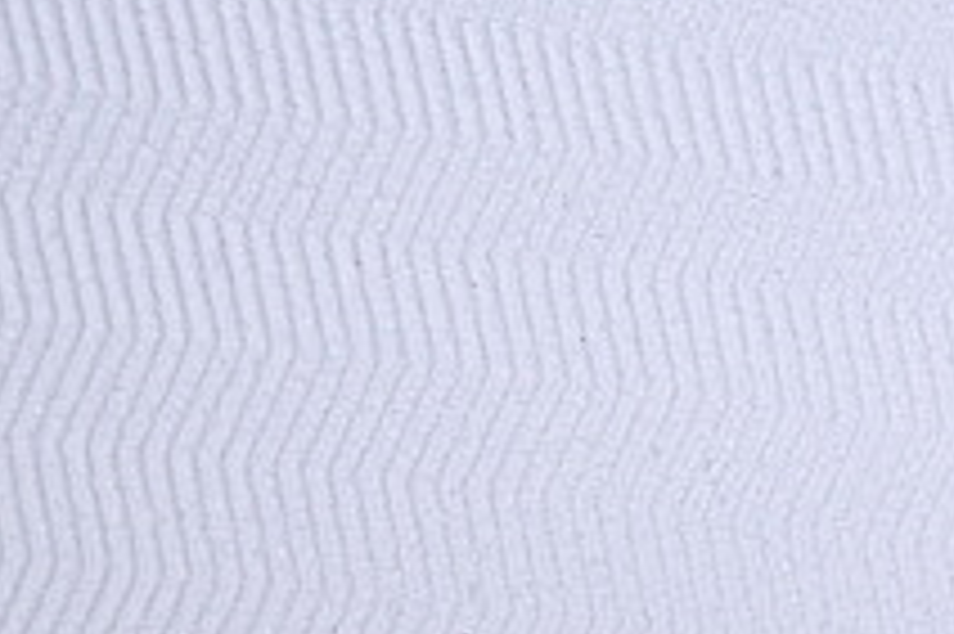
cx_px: 1022
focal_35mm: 382
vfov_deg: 3.6
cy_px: 540
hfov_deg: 5.4
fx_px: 10115
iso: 160
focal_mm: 50
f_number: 7.1
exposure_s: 1/80
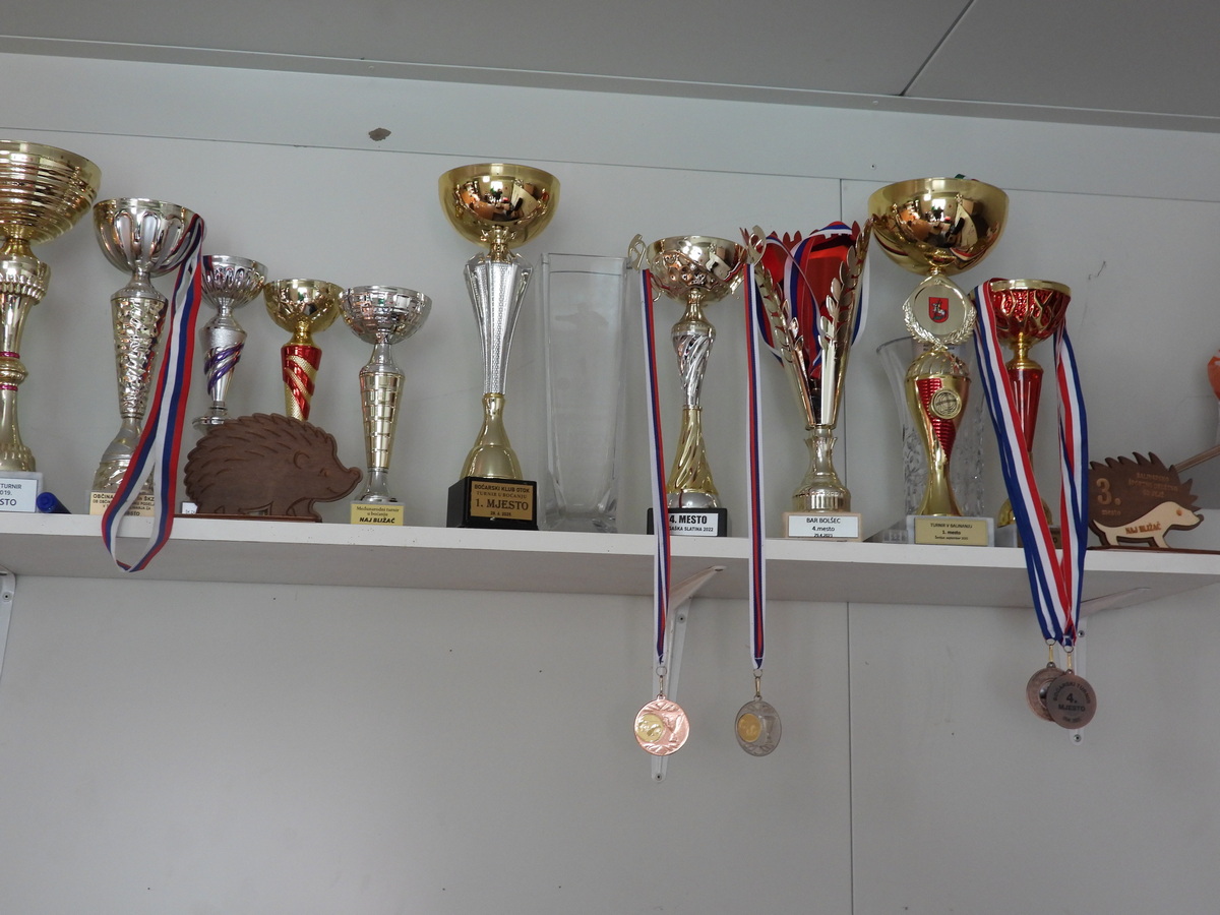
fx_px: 1762
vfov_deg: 29.1
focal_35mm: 50
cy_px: 458
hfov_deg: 38.2
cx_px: 610
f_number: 3.2
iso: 280
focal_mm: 9
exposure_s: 1/30
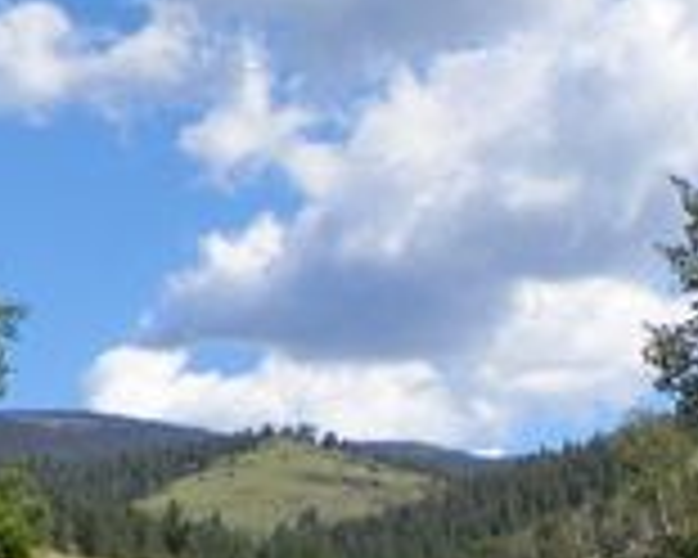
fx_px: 3388
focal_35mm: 164
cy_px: 731
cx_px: 820
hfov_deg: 11.5
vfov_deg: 9.3
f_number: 5
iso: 64
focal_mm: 9.2
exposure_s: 1/500
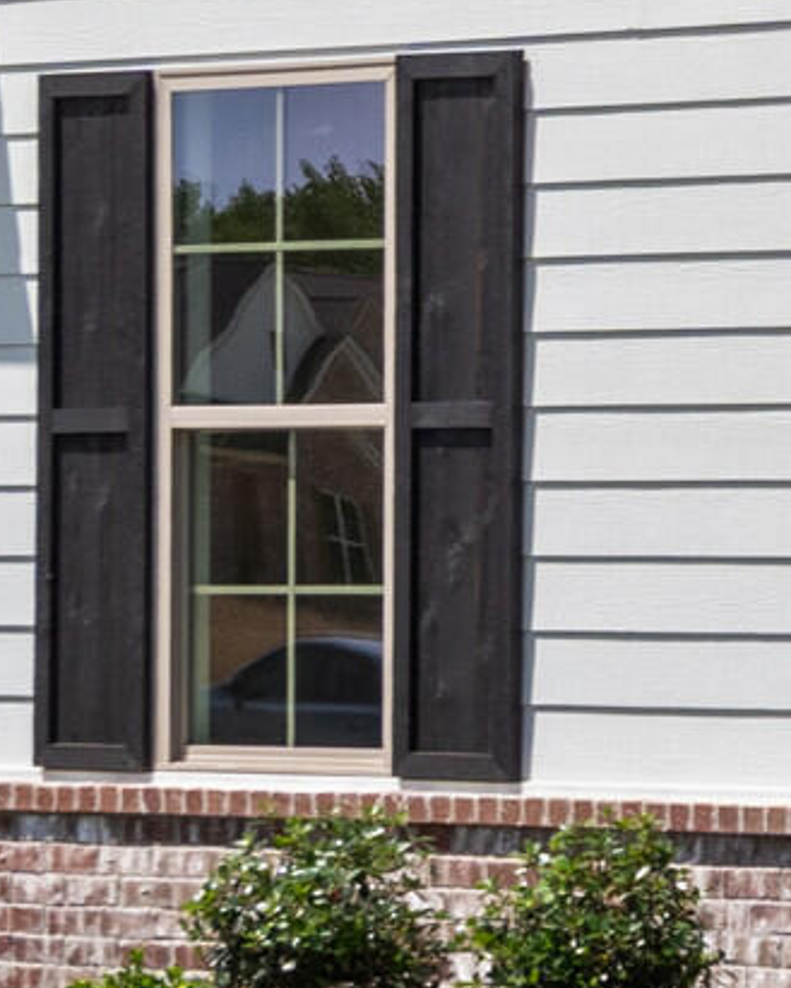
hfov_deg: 7.0
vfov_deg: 10.0
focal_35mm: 192
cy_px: 38
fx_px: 5616
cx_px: 2609
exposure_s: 1/800
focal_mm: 29
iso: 800
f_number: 9
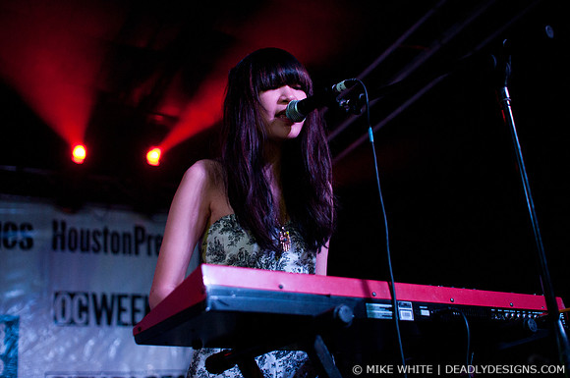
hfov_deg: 43.7
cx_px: 285
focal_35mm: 45
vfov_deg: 29.8
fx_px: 712
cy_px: 189
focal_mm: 30
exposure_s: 1/160
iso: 1250
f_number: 2.2
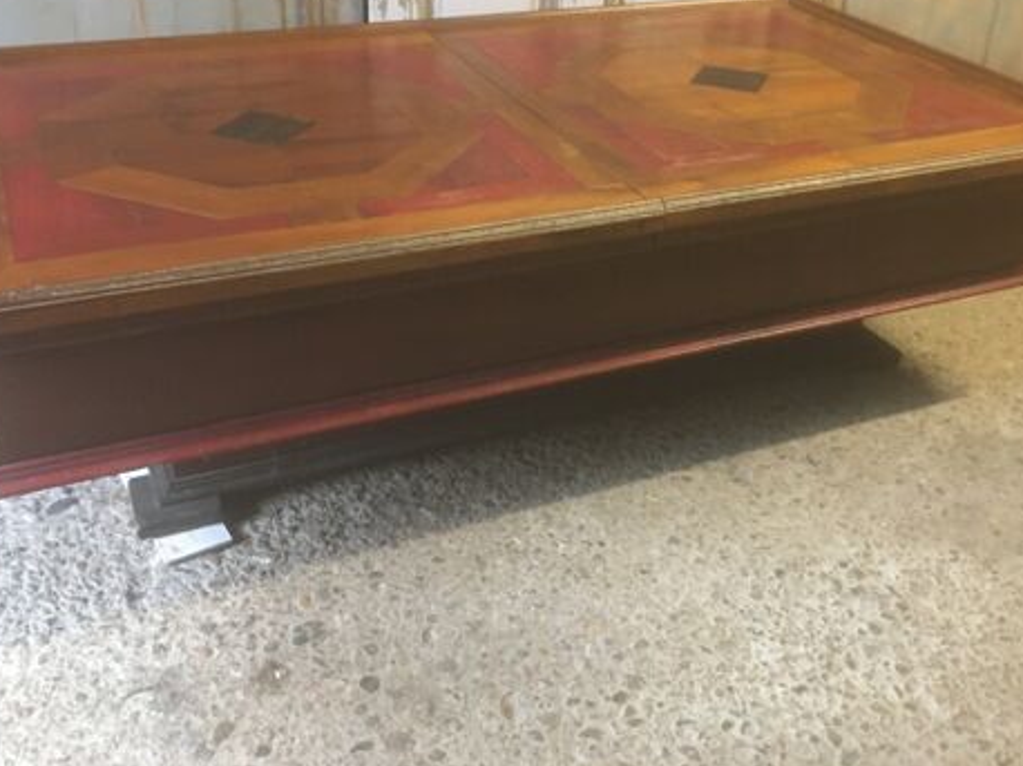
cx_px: 529
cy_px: 290
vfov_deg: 37.5
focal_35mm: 38
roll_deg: -3.0
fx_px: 1122
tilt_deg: -28.2
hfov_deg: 49.0
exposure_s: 1/17
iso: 400
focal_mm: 4.15
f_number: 2.2
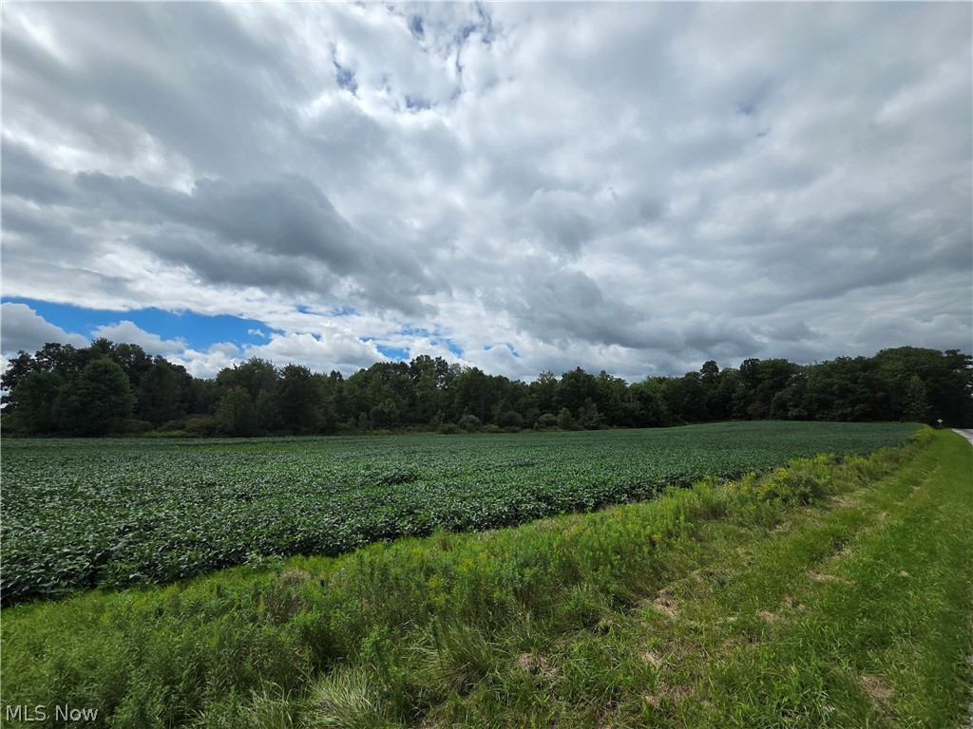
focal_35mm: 13
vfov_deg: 89.9
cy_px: 364
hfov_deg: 106.2
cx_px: 486
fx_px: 365
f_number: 2.2
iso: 50
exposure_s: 1/3559
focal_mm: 2.2
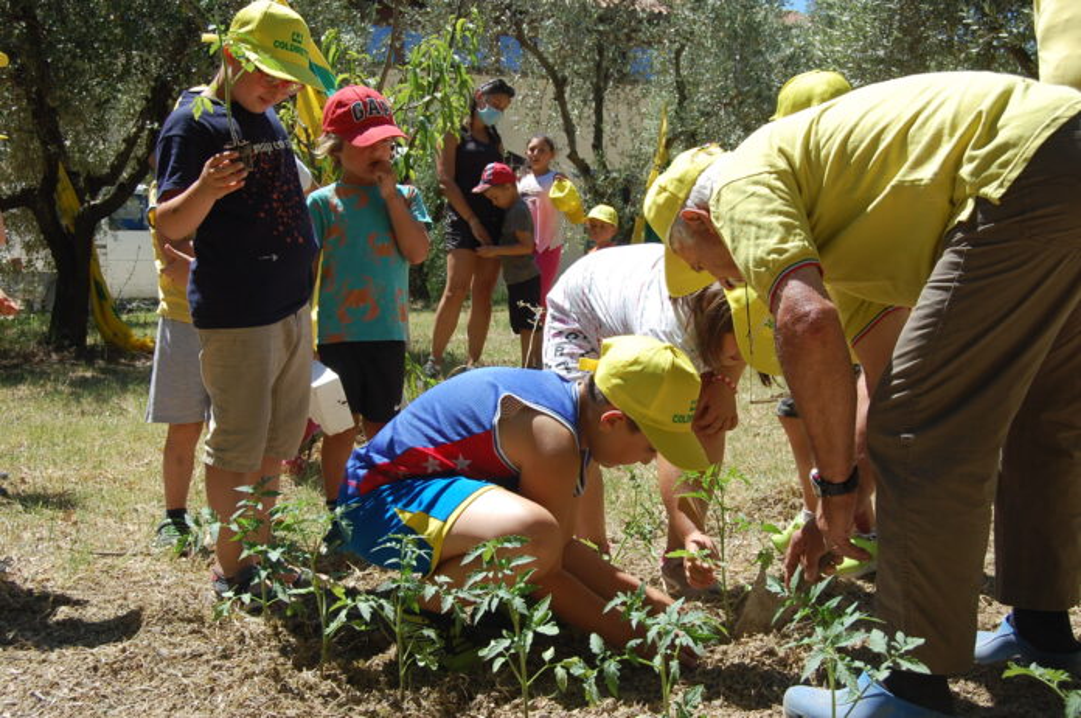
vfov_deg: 28.0
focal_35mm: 48
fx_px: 1439
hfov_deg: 41.2
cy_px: 359
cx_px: 540
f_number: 9
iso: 200
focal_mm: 32
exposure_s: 1/320
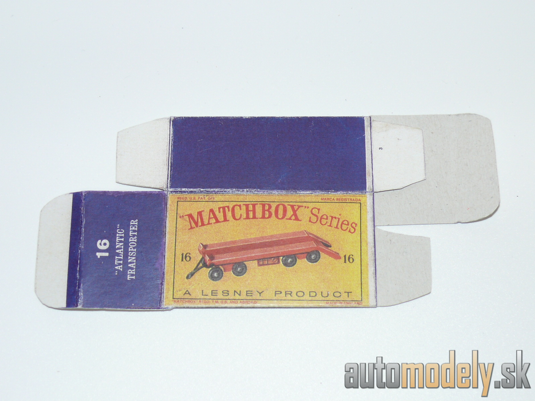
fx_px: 943
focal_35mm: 61
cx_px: 268
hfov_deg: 31.7
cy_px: 200
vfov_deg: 24.0
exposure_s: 1/30
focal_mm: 10.2
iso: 100
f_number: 4
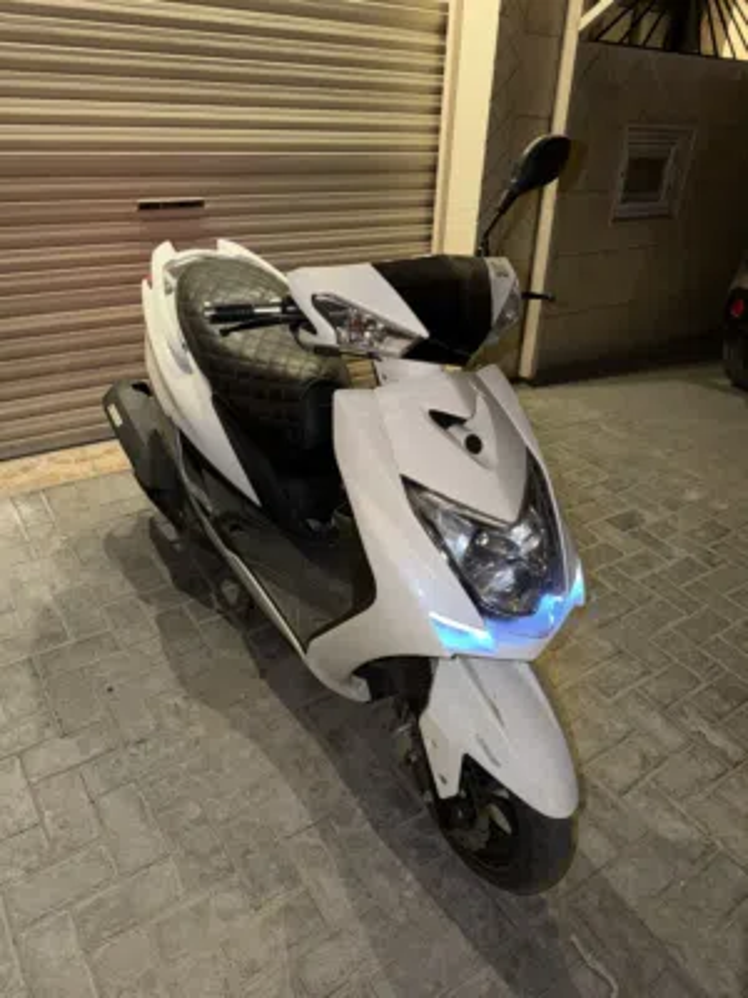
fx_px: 691
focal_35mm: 24
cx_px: 374
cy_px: 499
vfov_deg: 71.6
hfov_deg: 56.8
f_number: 1.78
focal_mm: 6.76
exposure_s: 1/12
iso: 80
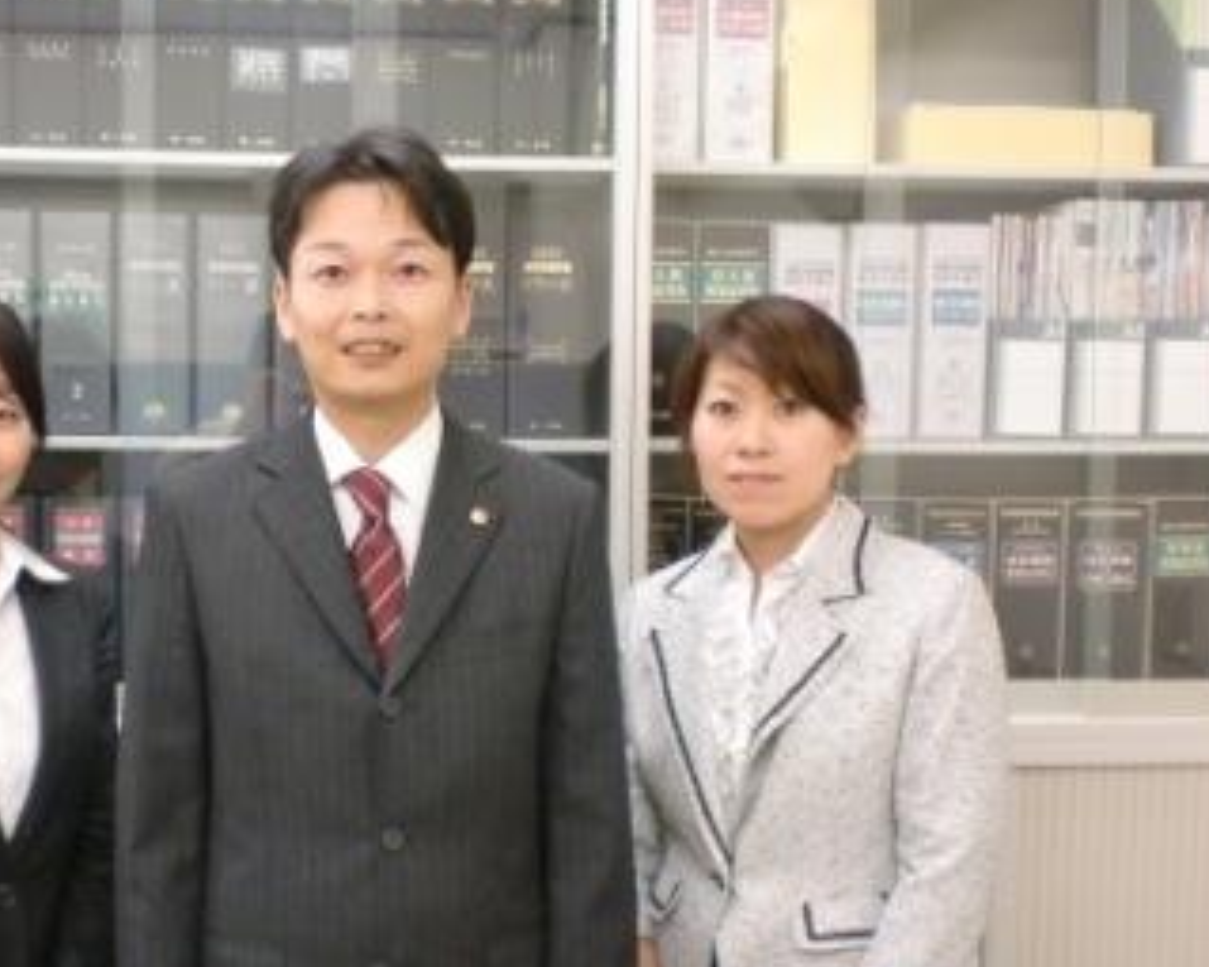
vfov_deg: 31.4
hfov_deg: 38.4
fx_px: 1717
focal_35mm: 48
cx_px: 409
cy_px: 546
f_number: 3.1
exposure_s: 1/50
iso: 400
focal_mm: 6.3
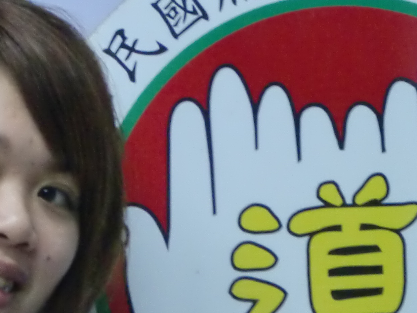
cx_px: 314
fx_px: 4349
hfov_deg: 5.5
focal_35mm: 361
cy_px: 251
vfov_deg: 4.1
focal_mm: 19.6
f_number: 5.8
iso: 400
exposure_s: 1/13
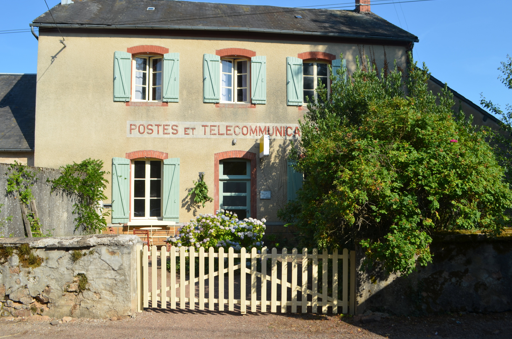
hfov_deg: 58.8
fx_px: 454
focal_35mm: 32
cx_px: 253
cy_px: 164
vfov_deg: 40.9
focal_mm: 20
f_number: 8
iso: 110
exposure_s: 1/250
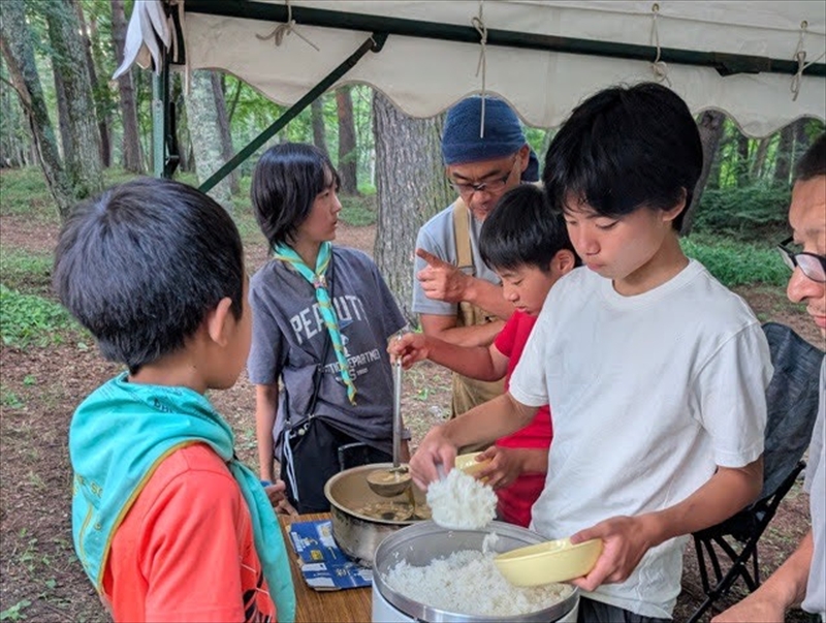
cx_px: 413
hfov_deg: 71.5
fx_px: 574
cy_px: 312
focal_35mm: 24
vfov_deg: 57.0
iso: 356
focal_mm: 6.9
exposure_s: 1/64.5
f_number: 1.68
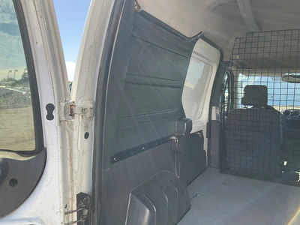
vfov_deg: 48.2
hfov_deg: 61.7
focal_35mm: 29
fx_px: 251
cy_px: 112
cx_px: 150
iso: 25
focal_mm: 3
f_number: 1.8
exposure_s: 1/442
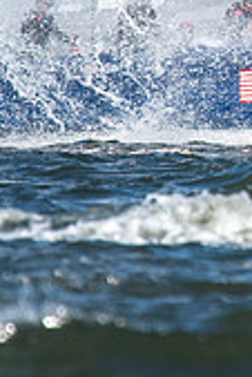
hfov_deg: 0.5
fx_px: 26530
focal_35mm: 2532
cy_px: -80
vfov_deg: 0.8
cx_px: 420
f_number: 5.6
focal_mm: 420
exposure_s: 1/2500
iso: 500
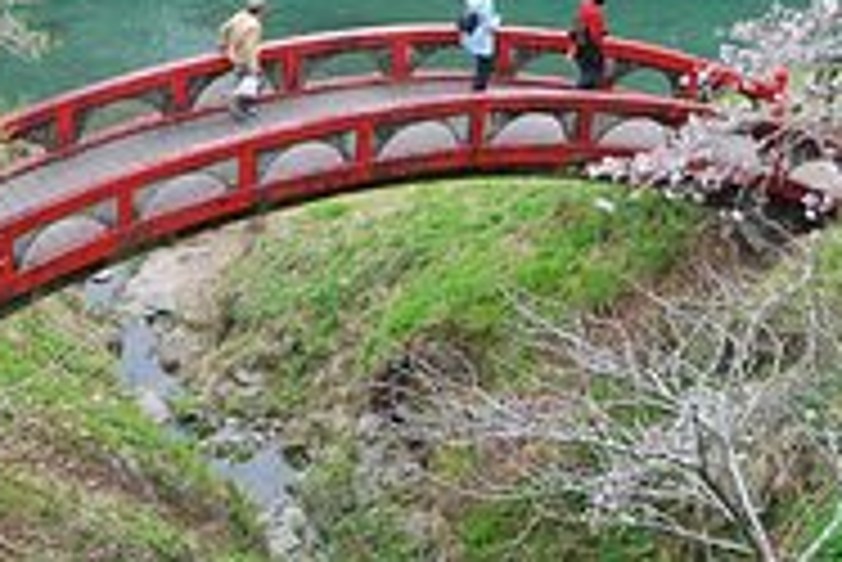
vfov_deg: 11.8
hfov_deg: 17.7
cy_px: -61
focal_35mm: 115
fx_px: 2692
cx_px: 302
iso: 100
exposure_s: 1/25
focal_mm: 28
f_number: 9
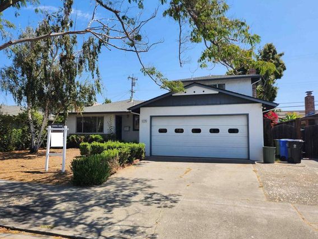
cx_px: 148
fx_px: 248
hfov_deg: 65.2
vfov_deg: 51.4
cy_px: 115
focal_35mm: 27
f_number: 1.8
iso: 50
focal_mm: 5
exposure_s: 1/2565
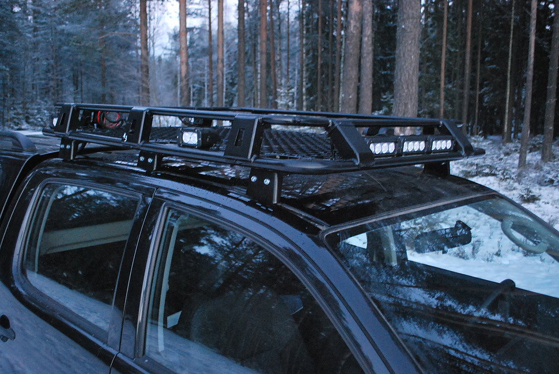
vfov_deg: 37.0
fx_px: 560
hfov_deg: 53.1
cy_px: 187
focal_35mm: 36
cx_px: 280
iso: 1600
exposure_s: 1/30
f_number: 4.2
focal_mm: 24
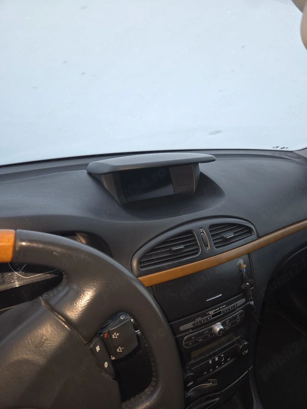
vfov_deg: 73.9
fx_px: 272
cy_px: 204
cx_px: 154
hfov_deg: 58.9
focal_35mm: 23
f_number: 1.8
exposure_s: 1/50.3
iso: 40
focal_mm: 5.4
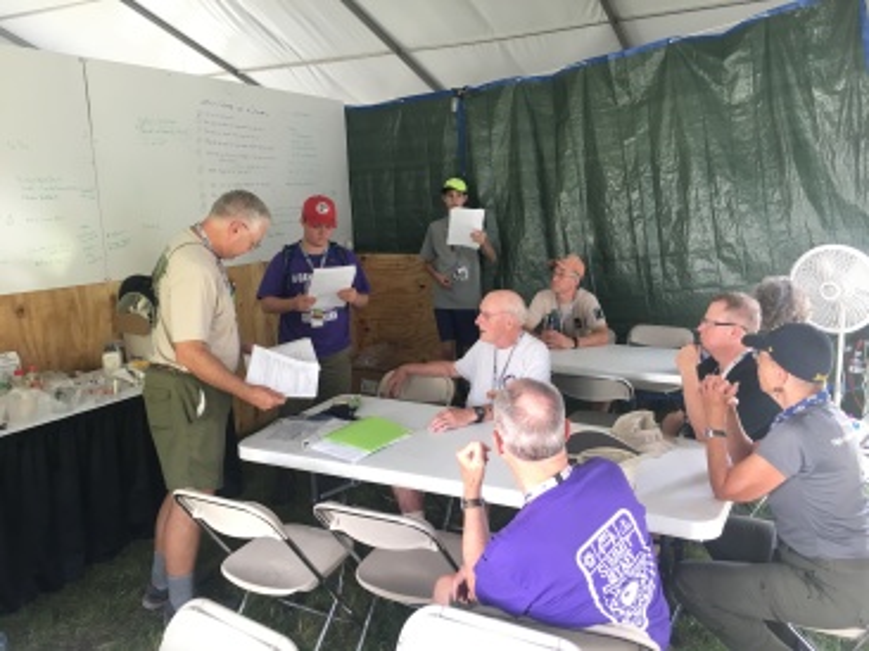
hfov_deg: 61.7
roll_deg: +0.0
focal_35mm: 29
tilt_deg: -5.6
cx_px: 434
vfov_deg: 48.2
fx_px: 728
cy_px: 326
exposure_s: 1/30
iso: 32
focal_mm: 4.15
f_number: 2.2
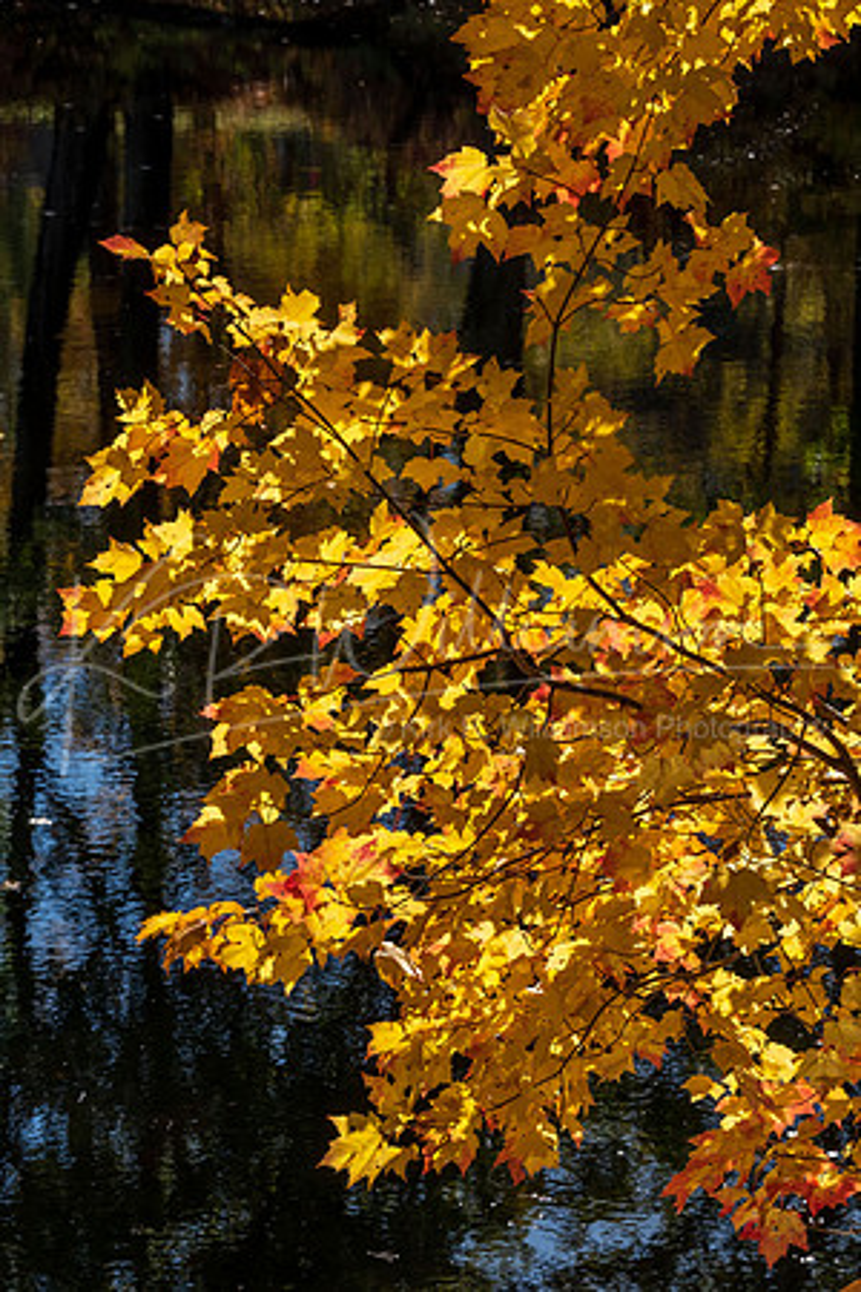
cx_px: 430
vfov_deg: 17.5
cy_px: 646
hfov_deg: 11.7
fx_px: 4197
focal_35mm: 117
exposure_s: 1/100
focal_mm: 77.9
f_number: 13
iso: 160
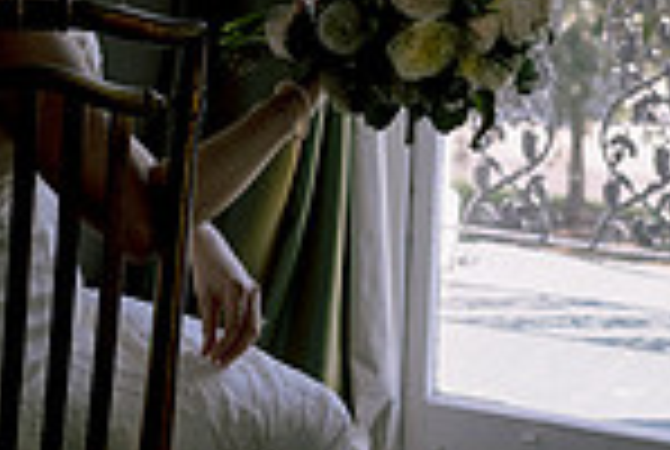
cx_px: 54
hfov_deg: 13.0
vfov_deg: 8.6
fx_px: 2909
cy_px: -253
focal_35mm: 156
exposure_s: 1/1000
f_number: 2.8
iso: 400
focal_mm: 35
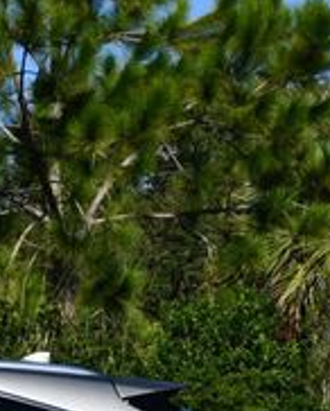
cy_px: 463
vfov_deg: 9.6
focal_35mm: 198
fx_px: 2413
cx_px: -287
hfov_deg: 7.6
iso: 100
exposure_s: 1/320
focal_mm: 30
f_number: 9
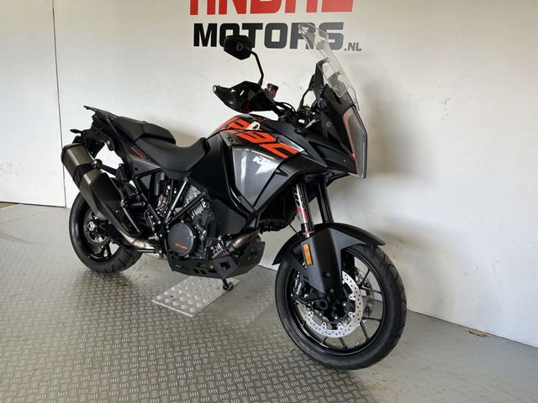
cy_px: 202
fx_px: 404
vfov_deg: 53.1
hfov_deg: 67.3
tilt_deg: -15.9
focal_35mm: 26
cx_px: 269
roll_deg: -4.0
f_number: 1.6
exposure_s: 1/100
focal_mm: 5.1
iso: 80
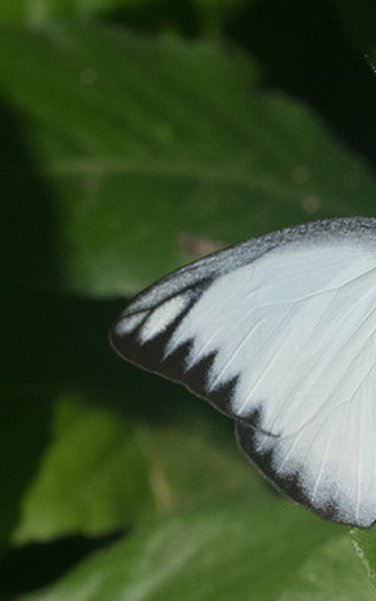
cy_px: 389
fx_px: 11887
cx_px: 315
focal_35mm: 725
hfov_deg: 1.8
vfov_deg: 2.9
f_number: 18
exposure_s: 1/800
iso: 1000
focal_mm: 150
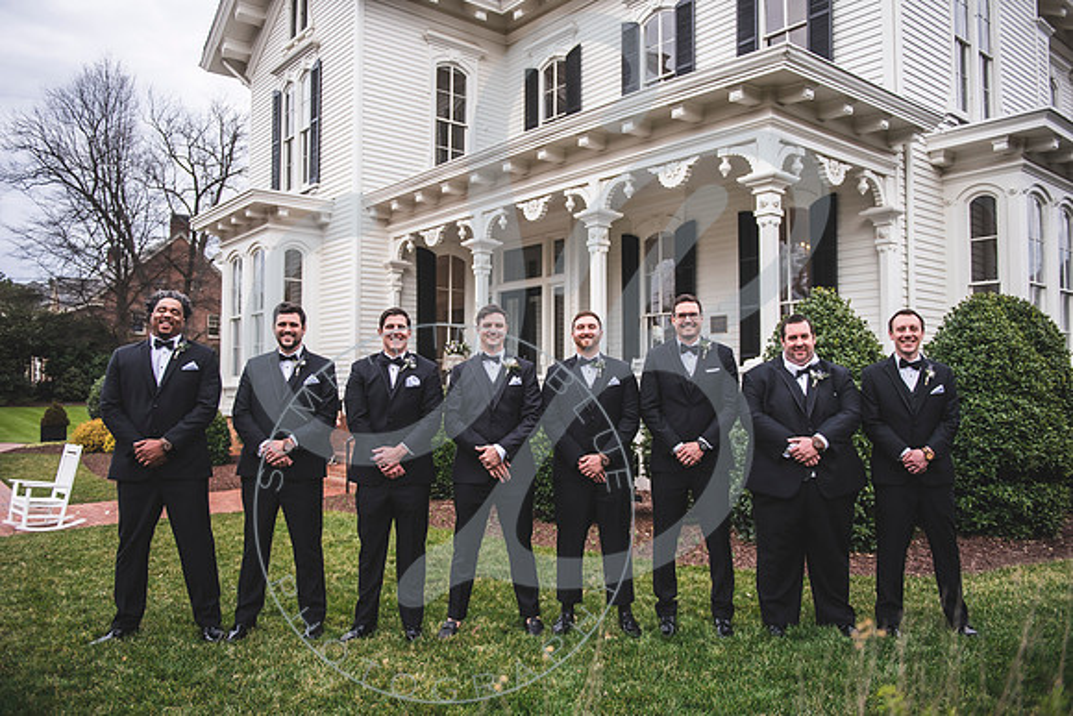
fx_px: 835
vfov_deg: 46.4
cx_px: 536
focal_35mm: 28
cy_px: 358
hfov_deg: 65.5
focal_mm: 28
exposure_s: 1/800
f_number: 2.8
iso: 100
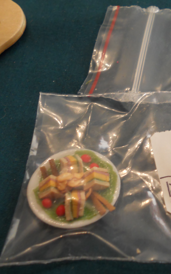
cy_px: 134
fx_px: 373
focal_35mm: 50
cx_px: 182
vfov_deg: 40.3
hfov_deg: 24.3
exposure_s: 1/30
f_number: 3.5
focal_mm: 5.8
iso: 160
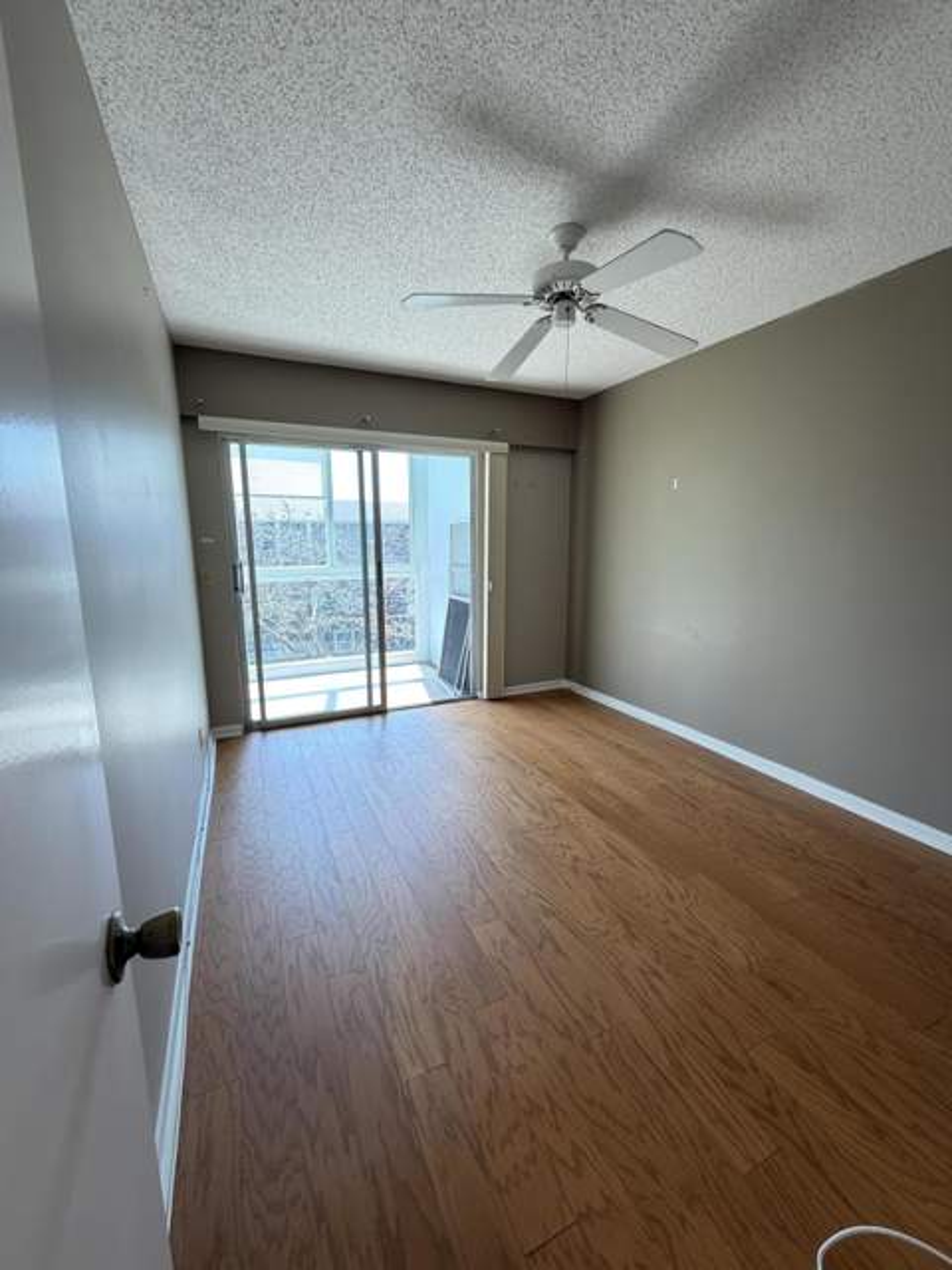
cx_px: 476
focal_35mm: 14
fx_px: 513
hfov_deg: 85.7
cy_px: 635
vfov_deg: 102.1
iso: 250
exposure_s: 1/60
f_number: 2.2
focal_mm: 2.22
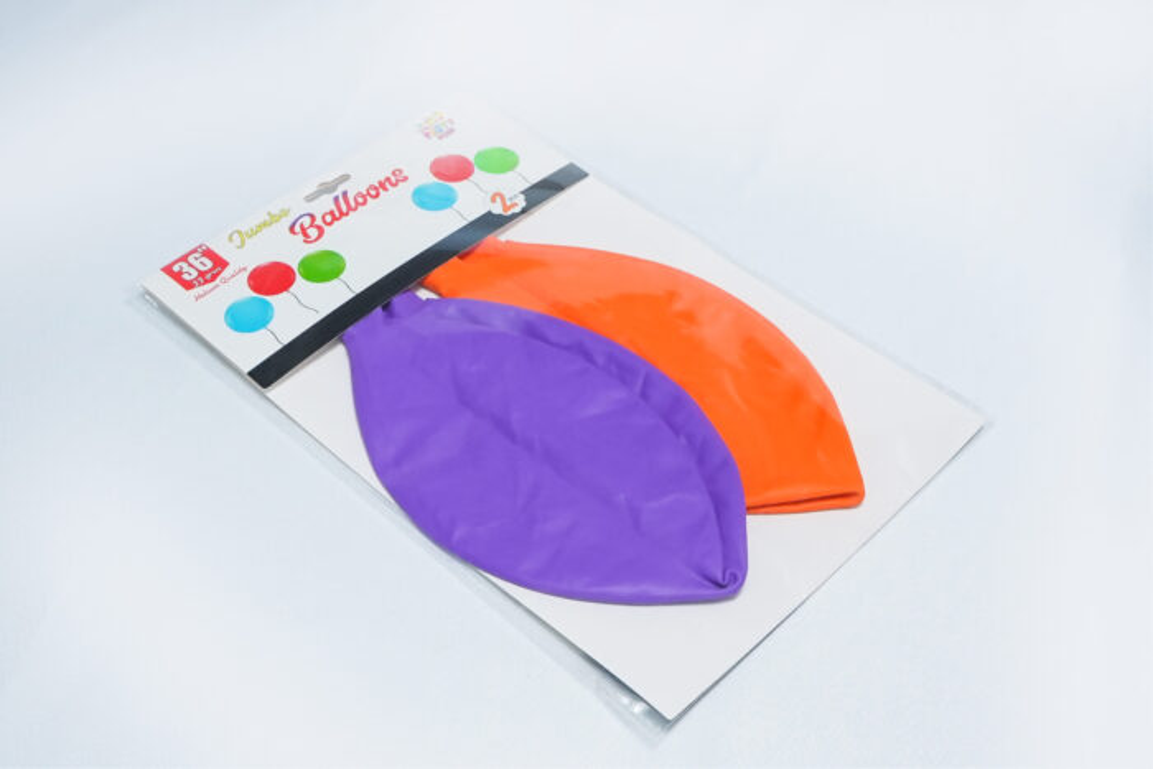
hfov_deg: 42.7
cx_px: 576
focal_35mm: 46
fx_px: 1473
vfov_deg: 29.3
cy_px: 384
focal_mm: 31
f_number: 10
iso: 2500
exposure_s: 1/160
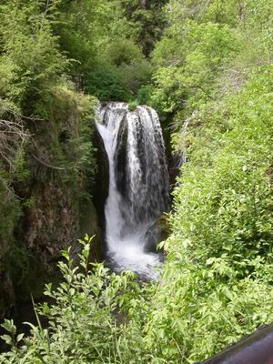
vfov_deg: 49.0
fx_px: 400
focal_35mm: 38
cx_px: 136
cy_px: 182
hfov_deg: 37.7
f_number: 8
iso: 100
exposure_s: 1/45
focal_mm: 7.8
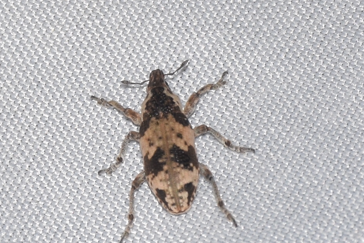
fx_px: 2154
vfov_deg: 6.5
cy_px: 122
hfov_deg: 9.7
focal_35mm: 213
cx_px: 184
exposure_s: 1/160
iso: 100
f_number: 13
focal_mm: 140
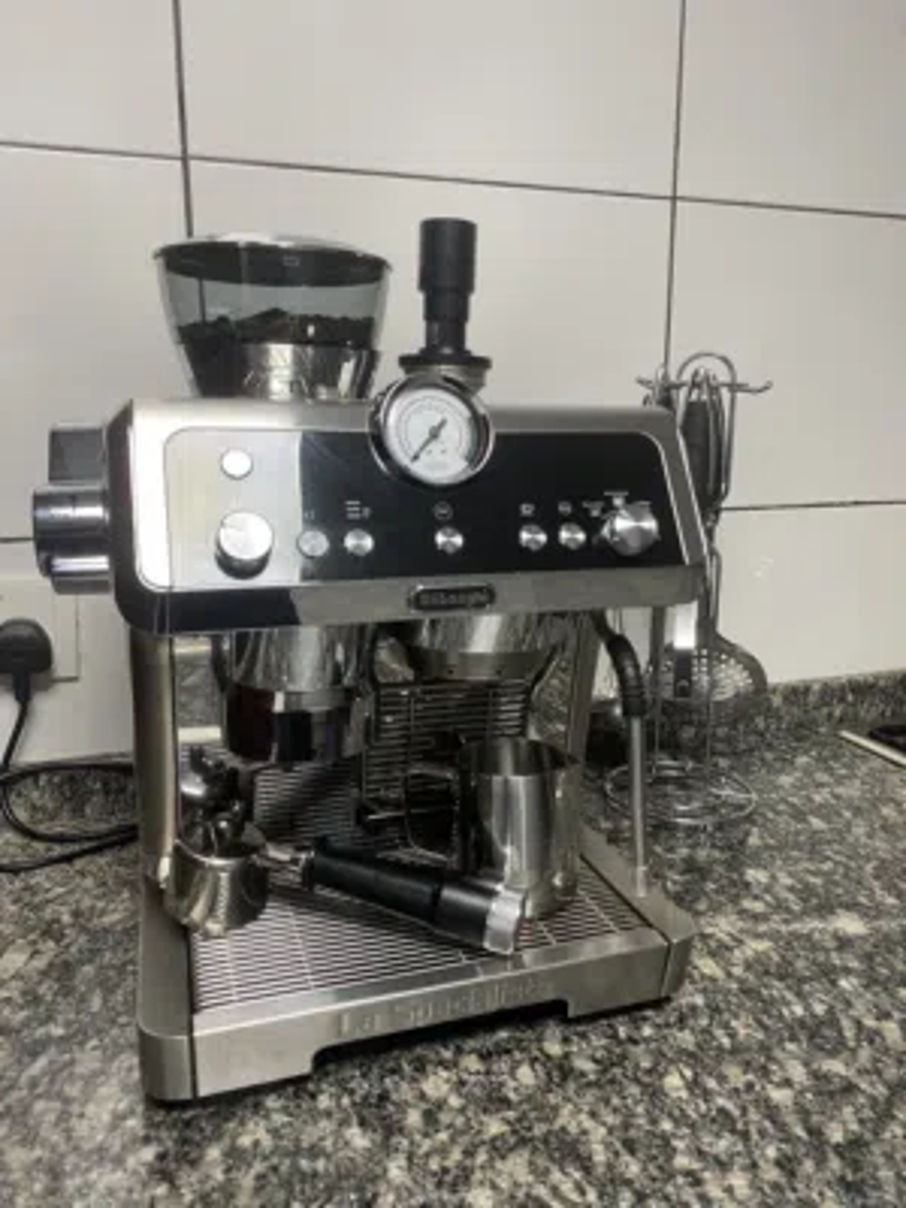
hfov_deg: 53.1
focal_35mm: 26
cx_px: 453
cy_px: 604
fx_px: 907
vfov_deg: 67.3
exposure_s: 1/50
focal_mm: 4.25
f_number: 1.8
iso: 200
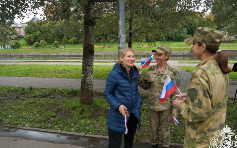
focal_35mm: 29
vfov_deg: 43.1
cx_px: 125
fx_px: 187
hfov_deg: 64.6
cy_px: 82
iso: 160
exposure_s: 1/160
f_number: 4
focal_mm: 18
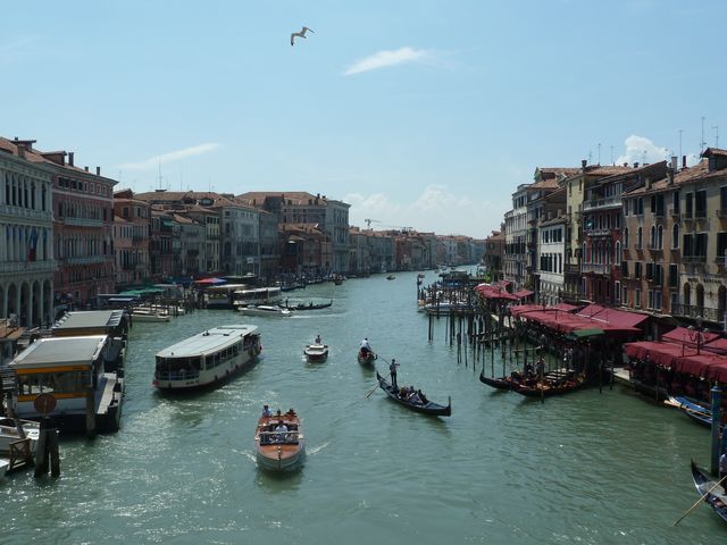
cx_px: 364
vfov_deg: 40.7
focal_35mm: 35
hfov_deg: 52.6
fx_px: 735
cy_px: 272
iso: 80
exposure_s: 1/500
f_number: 5.6
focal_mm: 5.7
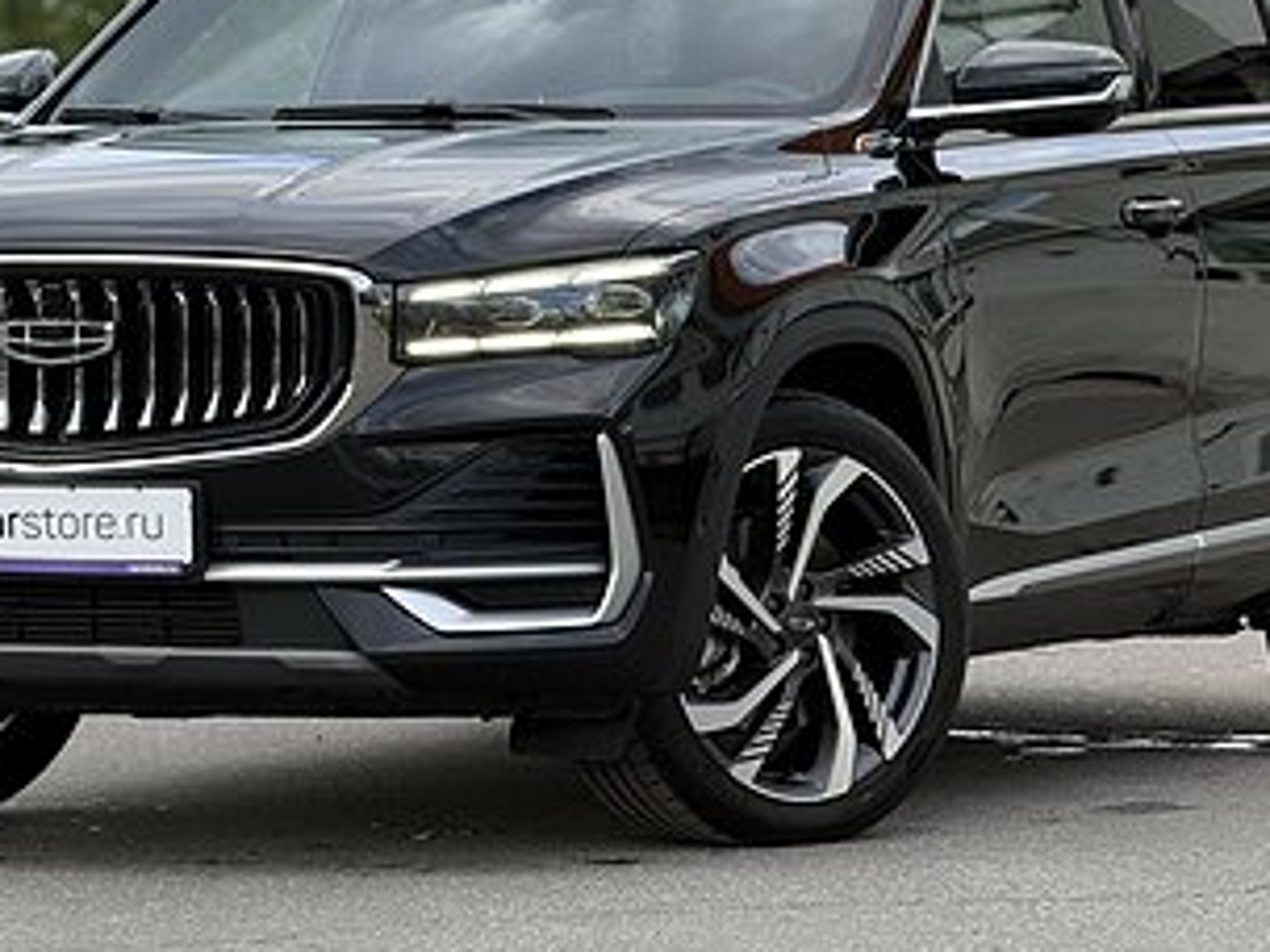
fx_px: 7925
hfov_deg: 9.2
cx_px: 614
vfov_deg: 6.9
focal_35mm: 216
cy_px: 326
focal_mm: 15.66
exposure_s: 1/263
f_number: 2.8
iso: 64
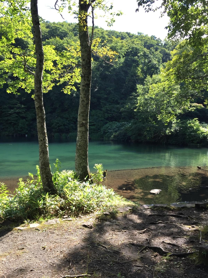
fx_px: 232
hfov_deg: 48.2
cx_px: 104
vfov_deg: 61.7
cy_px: 139
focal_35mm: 29
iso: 32
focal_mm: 4.15
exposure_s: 1/297
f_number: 2.2
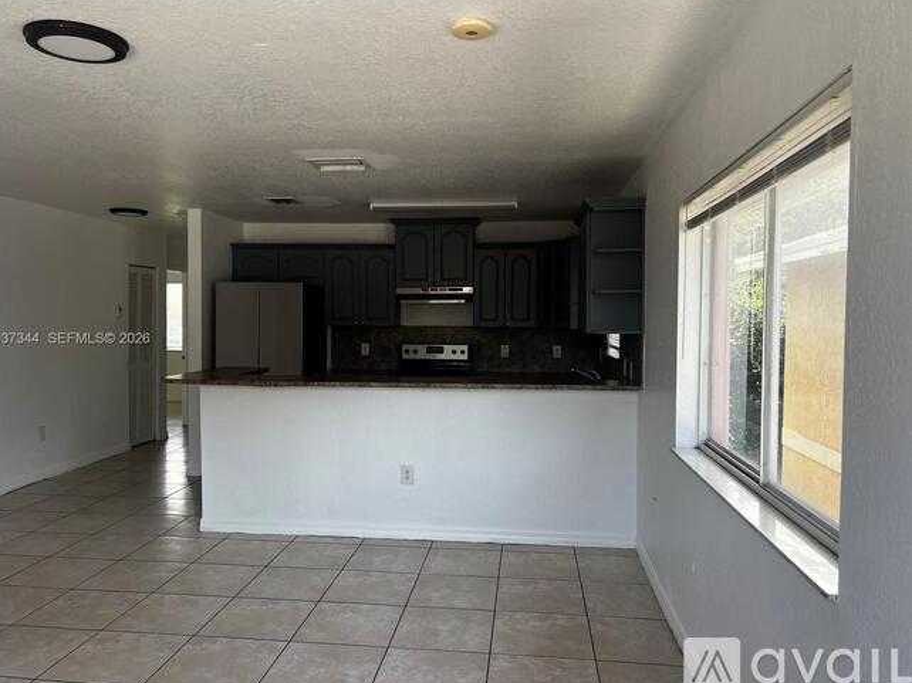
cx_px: 440
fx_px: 711
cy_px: 339
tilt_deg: -2.5
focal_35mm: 27
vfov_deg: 51.3
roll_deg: -0.3
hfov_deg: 65.3
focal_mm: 5.7
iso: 50
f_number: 1.5
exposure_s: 1/343
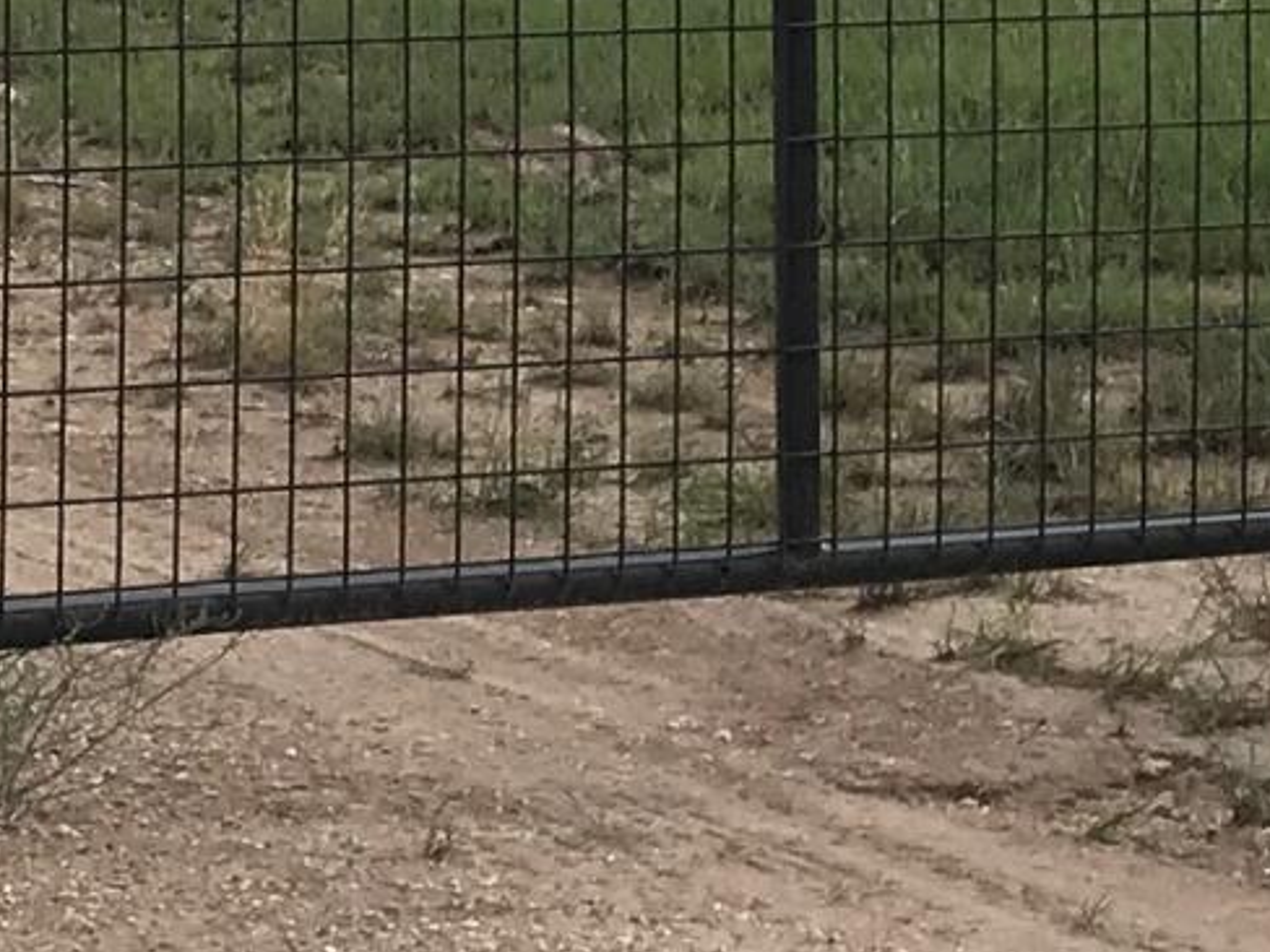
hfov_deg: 11.3
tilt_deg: -1.7
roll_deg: -1.0
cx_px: -81
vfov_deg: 8.5
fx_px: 6310
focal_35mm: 172
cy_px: -325
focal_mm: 3.99
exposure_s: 1/1709
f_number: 1.8
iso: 20
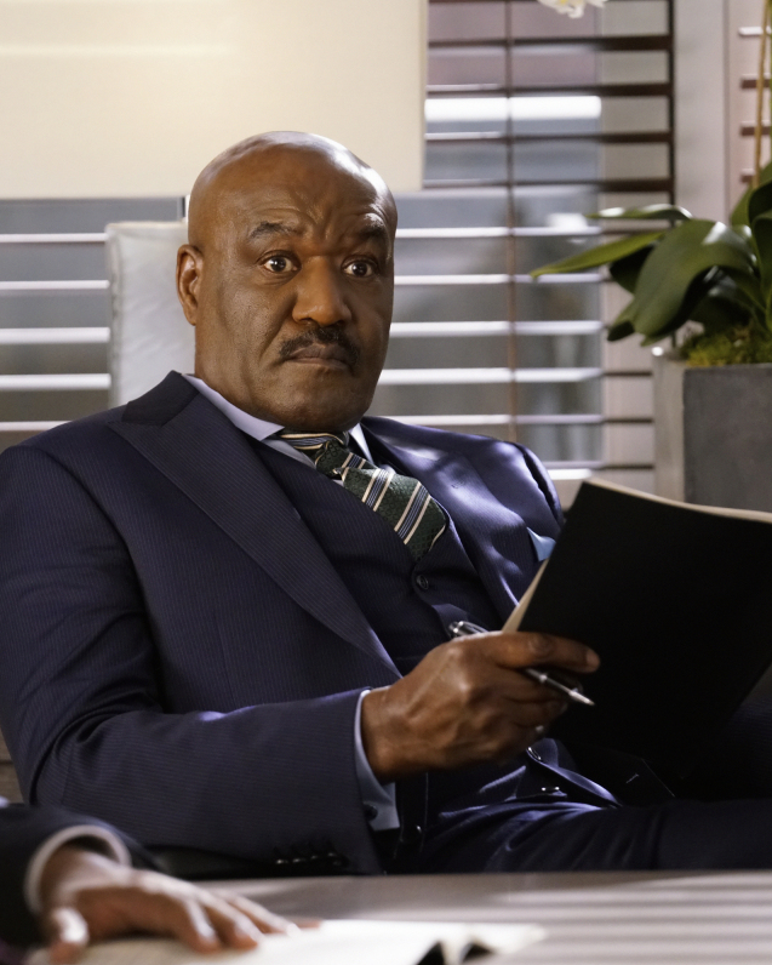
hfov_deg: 5.5
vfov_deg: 6.9
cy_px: 482
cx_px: 322
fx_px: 7995
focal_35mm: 280
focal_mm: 198
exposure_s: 1/100
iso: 5000
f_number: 3.5
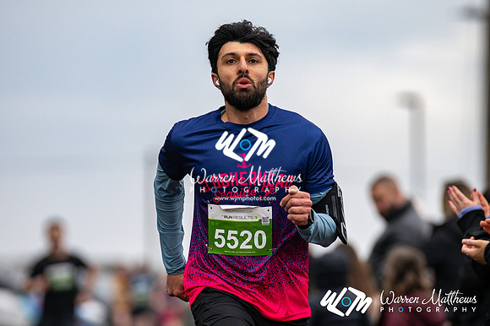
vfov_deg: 3.8
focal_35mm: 360
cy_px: 163
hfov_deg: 5.7
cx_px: 245
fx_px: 4897
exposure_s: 1/1600
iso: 400
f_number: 2.8
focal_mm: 240
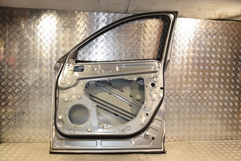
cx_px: 120
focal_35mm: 32
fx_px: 211
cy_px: 80
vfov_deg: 41.7
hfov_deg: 59.5
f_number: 5
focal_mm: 21
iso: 800
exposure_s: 1/160
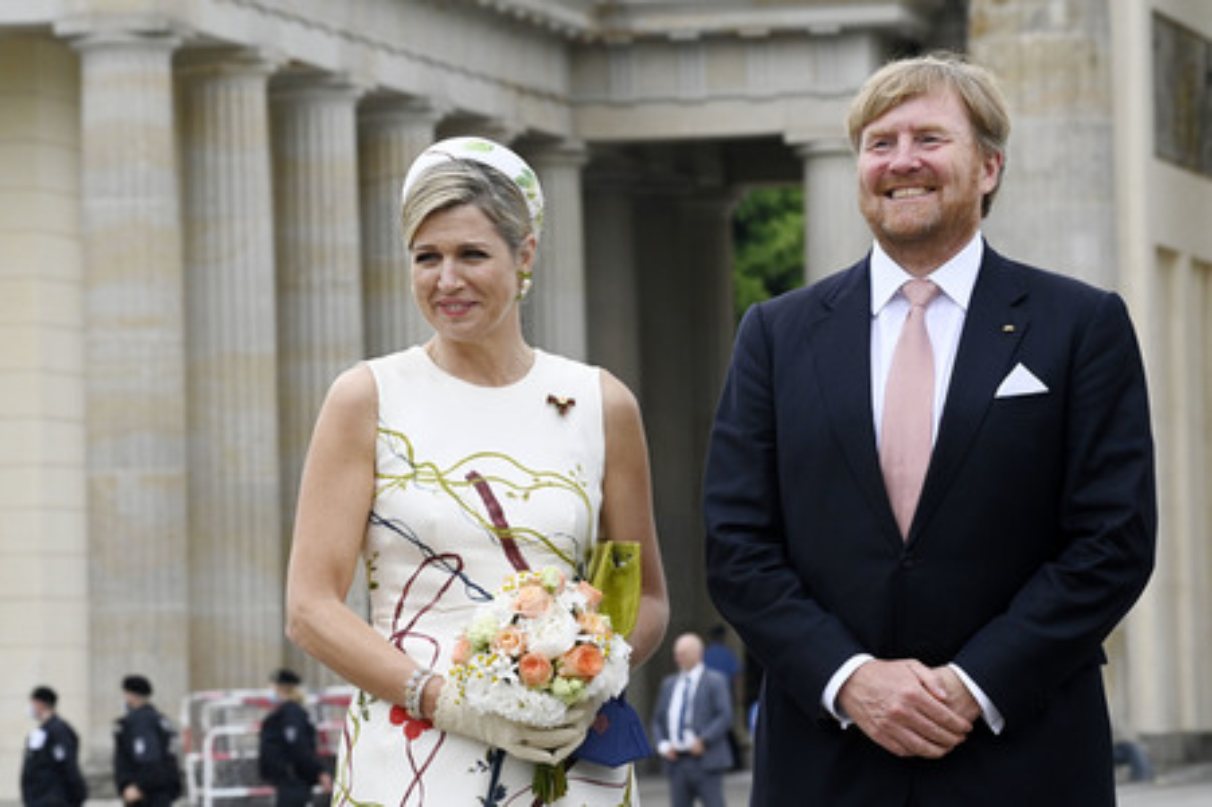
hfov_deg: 9.4
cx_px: 606
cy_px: 404
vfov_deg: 6.2
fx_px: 7401
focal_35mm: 220
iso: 1600
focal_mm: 220
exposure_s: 1/640
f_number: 14
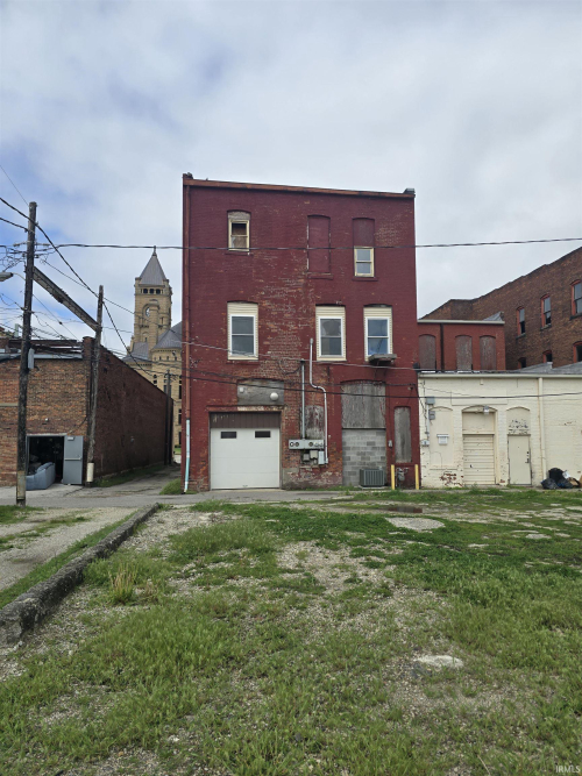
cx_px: 291
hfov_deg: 58.9
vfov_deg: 73.9
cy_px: 388
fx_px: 516
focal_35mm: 23
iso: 12
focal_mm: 6.3
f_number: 1.7
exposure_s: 1/978
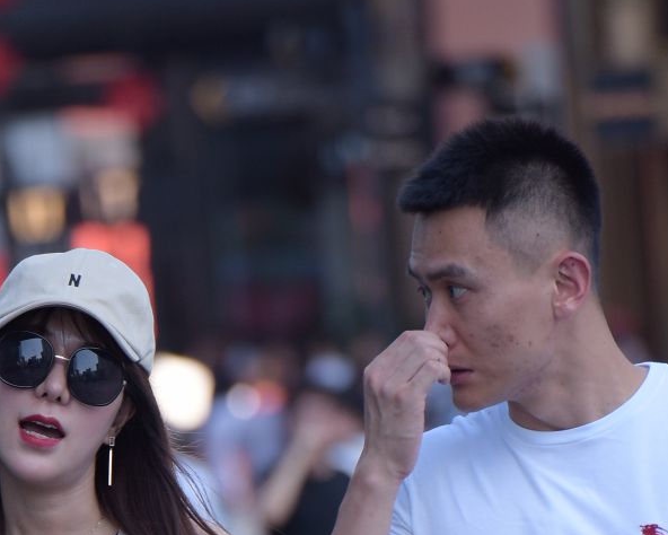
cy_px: 1170
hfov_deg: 2.8
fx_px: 13844
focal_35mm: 700
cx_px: 36
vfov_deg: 2.2
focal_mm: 200
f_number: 4
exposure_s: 1/800
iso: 400
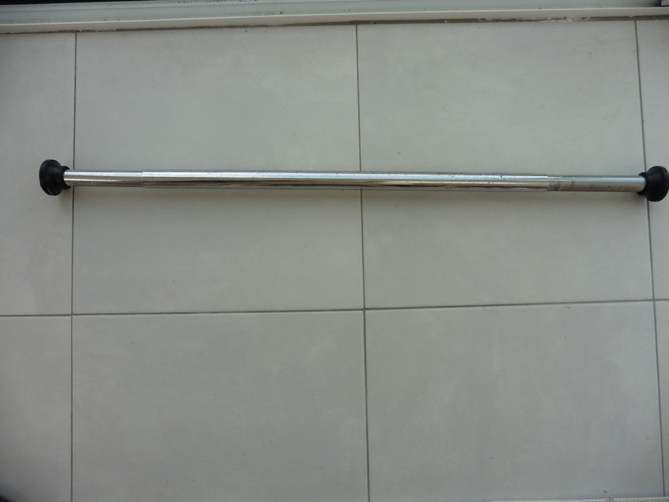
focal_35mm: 24
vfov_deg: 56.8
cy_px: 251
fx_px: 464
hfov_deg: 71.6
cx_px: 334
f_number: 3.3
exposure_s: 1/320
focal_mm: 4.3
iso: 100
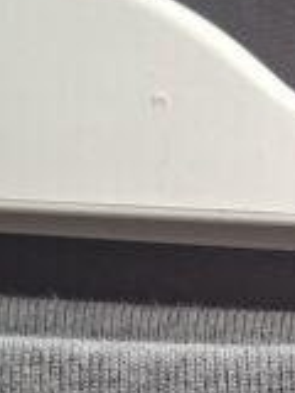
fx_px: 1307
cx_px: 361
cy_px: 474
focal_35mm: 115
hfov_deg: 12.6
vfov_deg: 16.4
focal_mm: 5.54
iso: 64
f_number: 1.8
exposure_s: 1/100
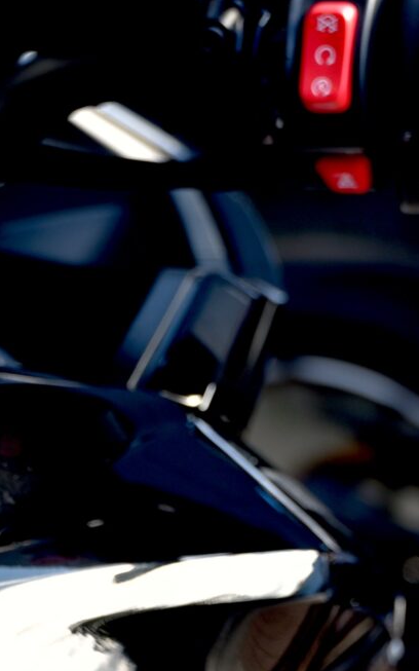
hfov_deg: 6.7
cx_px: -209
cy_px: 1017
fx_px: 3509
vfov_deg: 10.5
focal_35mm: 192
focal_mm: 48
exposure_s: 1/80
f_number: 4.5
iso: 100
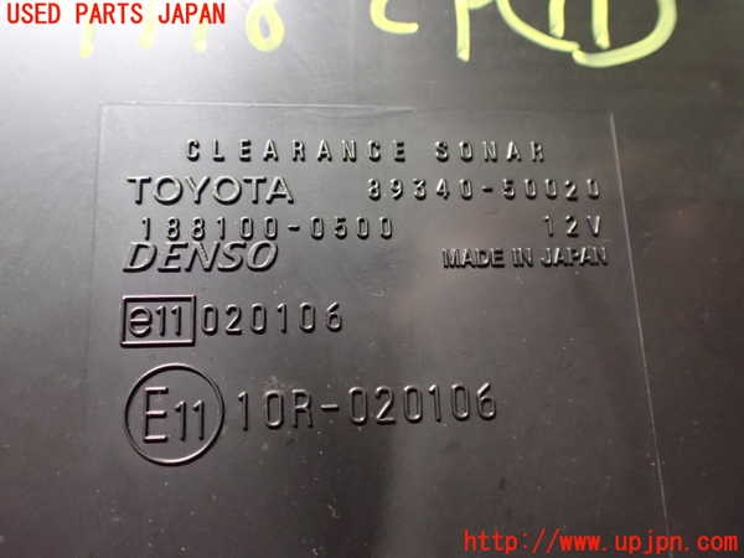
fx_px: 645
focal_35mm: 30
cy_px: 279
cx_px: 372
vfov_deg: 46.8
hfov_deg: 60.0
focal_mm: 5.4
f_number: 2.3
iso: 1250
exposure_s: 1/30
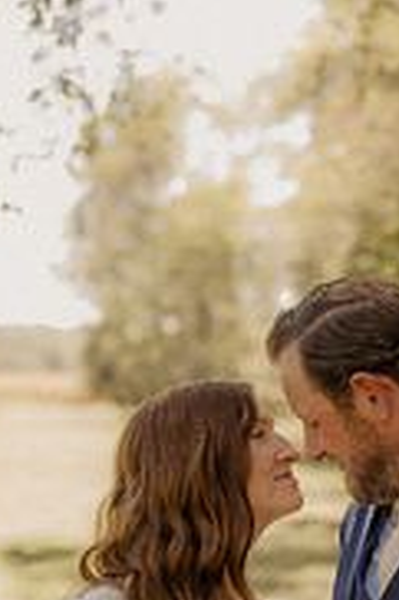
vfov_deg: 14.5
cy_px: 475
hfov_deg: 9.7
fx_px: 2348
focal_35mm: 141
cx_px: 241
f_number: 2.8
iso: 400
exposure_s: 1/500
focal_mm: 57
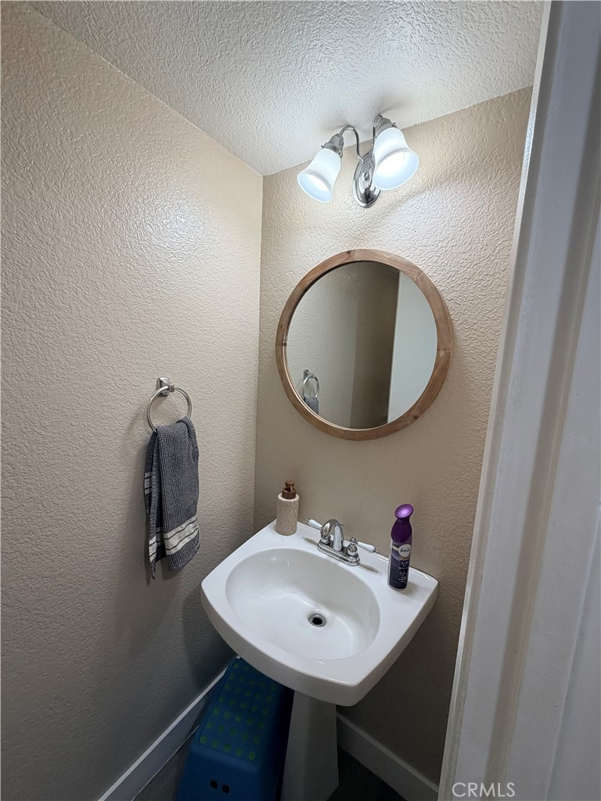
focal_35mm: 14
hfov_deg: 85.7
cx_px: 300
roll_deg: -2.2
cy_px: 400
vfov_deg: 102.1
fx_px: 324
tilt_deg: -9.3
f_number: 2.2
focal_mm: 2.22
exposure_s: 1/120
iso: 100
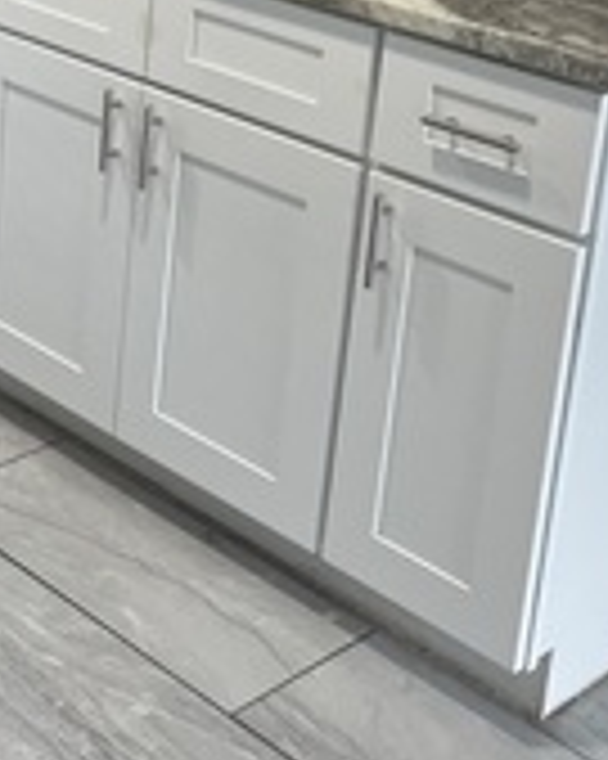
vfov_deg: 24.1
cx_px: -65
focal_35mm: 75
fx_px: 1689
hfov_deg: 19.5
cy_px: -22
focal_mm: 5.1
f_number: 1.6
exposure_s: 1/60
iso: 64
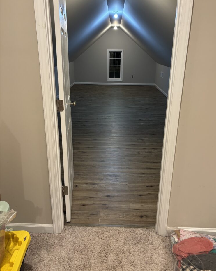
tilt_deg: -18.5
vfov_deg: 62.2
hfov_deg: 51.5
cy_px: 129
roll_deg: -1.1
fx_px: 224
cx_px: 111
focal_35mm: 28
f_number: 1.6
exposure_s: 1/60
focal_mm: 5.96
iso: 200
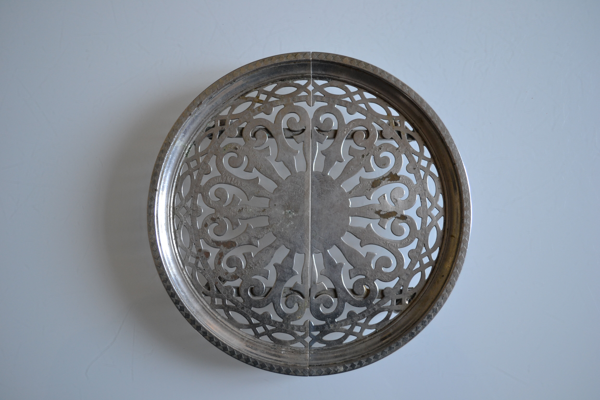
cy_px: 200
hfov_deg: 61.9
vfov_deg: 43.6
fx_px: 500
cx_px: 300
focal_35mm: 30
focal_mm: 20
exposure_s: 1/30
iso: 400
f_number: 3.8
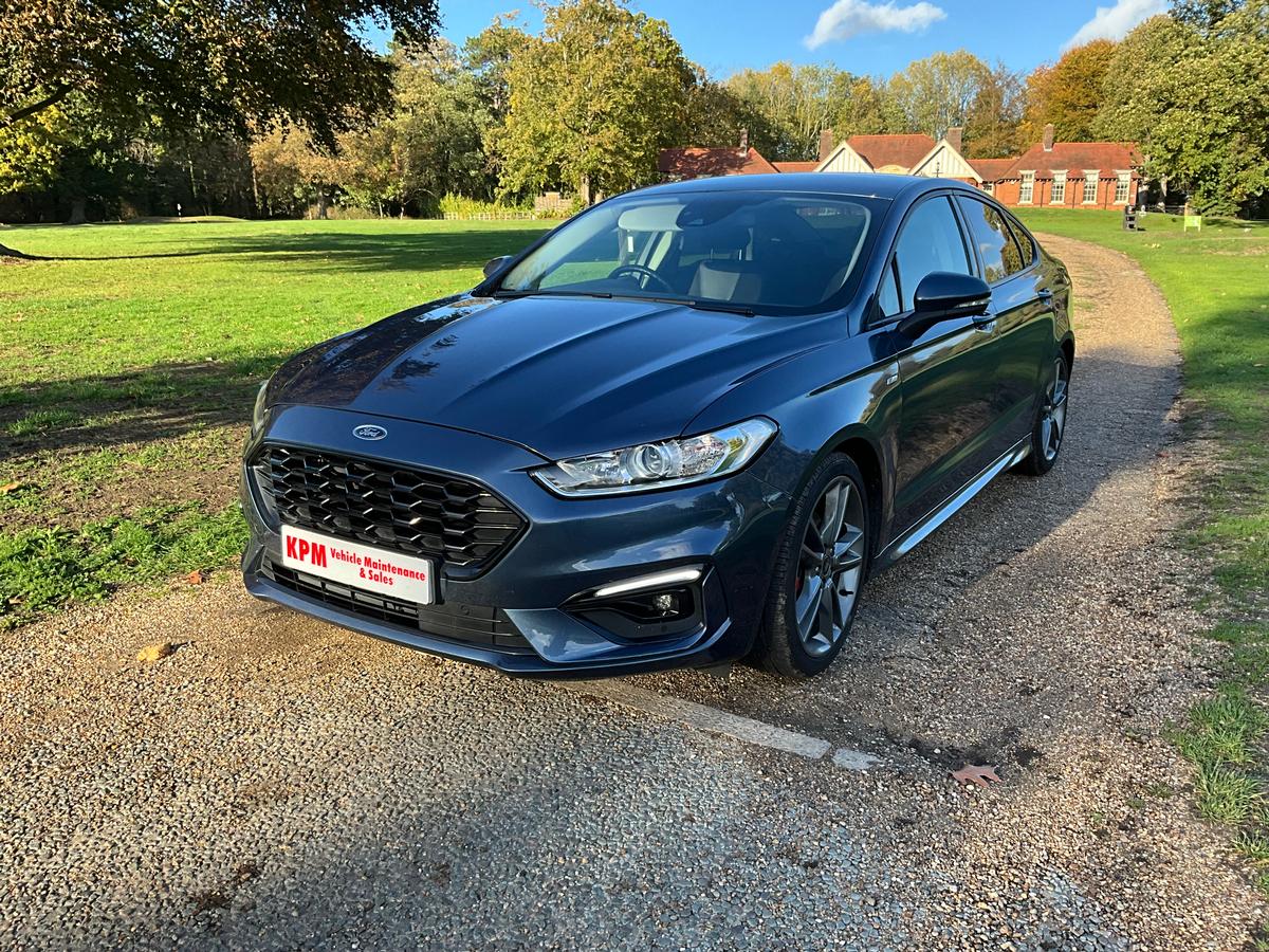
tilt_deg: -12.3
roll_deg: -1.1
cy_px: 476
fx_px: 1063
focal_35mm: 29
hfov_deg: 61.7
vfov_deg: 48.2
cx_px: 634
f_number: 1.8
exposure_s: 1/370
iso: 25
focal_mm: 3
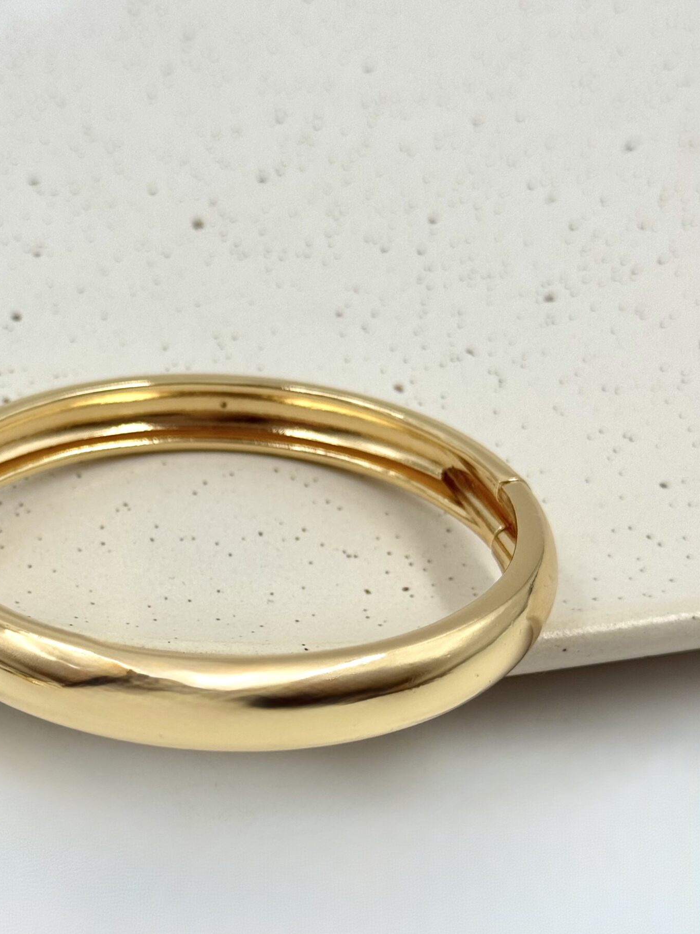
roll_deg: +0.4
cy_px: 586
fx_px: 1834
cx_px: 209
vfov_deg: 28.5
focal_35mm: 68
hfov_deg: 21.5
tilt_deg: -44.2
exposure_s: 1/1011
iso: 64
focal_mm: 6.76
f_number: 1.78
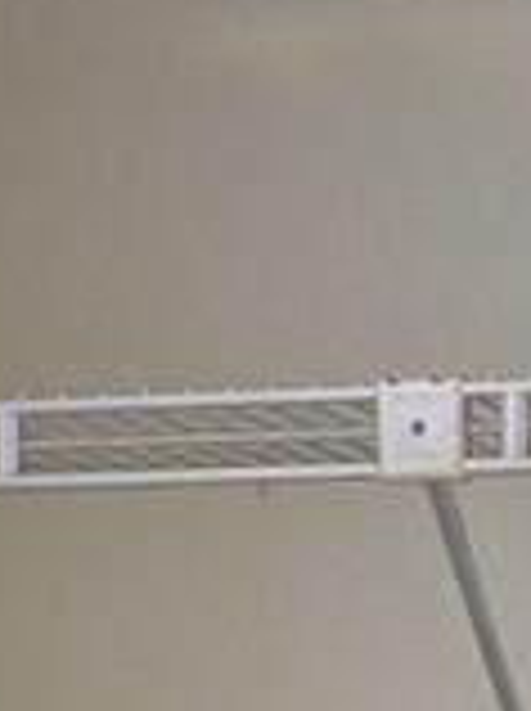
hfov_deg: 8.4
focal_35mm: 175
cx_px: 590
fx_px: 3589
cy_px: 1372
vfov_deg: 10.5
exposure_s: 1/40
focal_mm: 6.3
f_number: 1.7
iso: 125
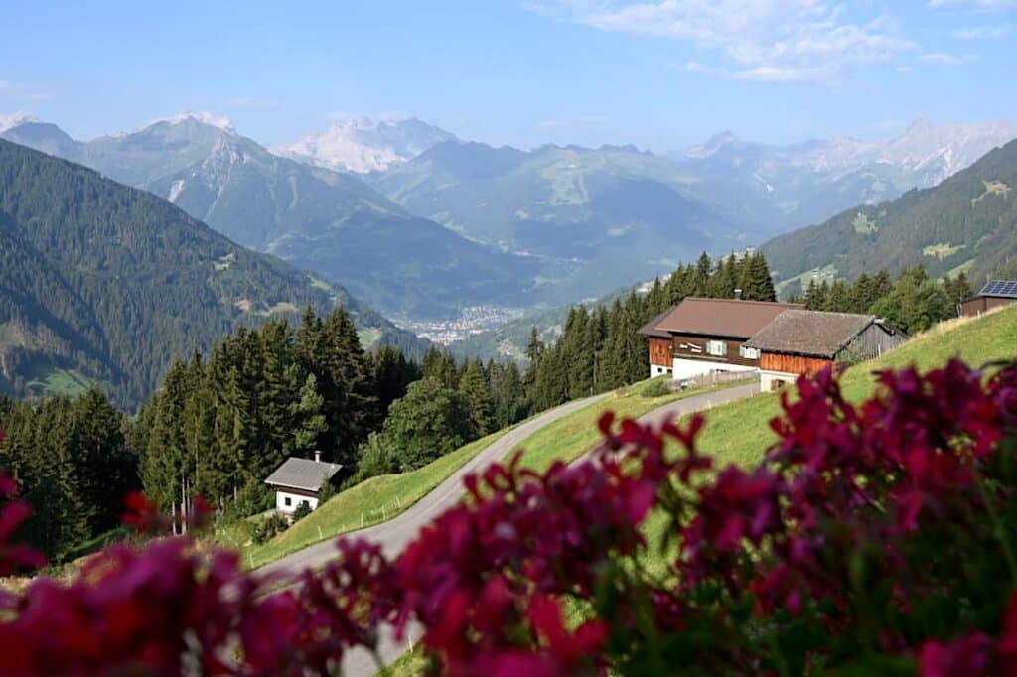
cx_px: 508
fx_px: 890
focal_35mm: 32
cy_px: 338
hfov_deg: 59.5
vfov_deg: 41.7
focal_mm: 31.5
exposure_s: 1/320
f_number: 6.3
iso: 100
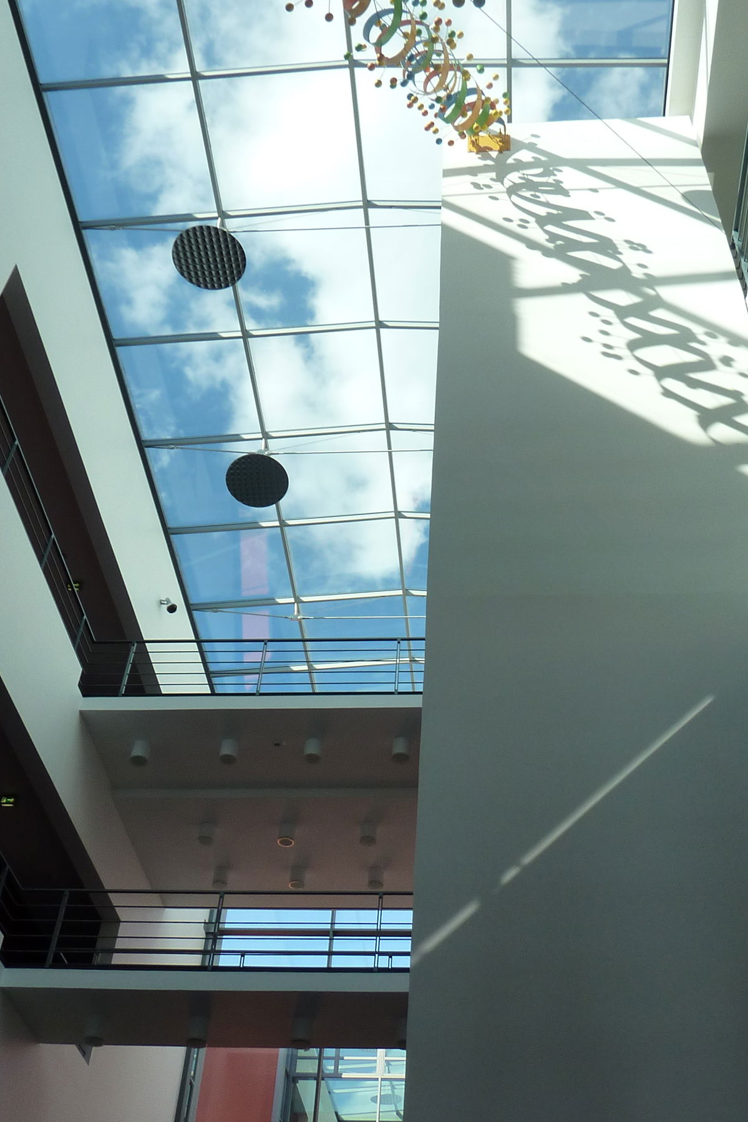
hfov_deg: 35.9
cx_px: 424
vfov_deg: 51.9
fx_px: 1153
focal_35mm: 37
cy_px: 555
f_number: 4
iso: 125
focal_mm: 4.1
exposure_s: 1/250
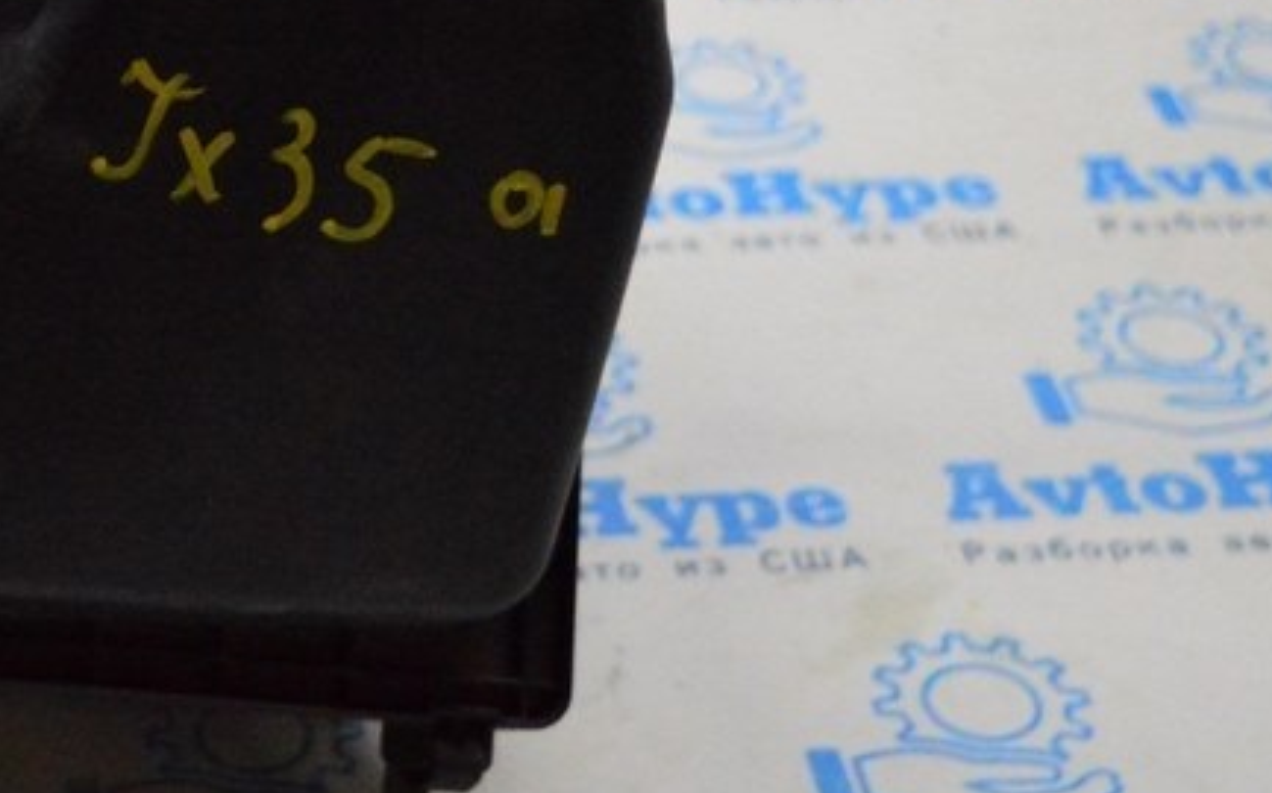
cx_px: -118
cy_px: 157
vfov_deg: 13.8
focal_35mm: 94
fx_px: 3257
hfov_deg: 21.0
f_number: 4
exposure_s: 1/1000
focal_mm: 26
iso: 6400
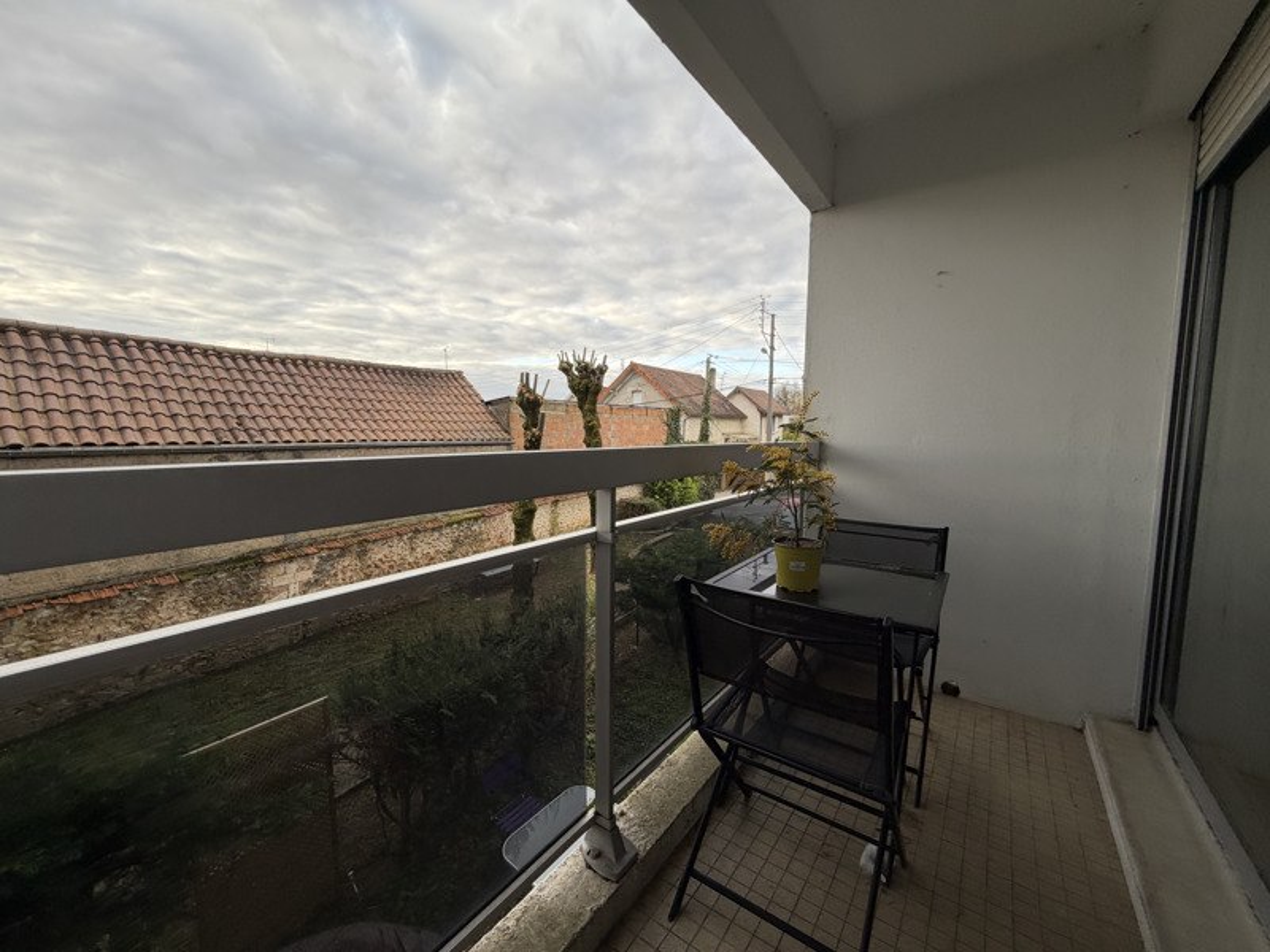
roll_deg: -0.4
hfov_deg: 102.1
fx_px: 514
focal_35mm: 14
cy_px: 476
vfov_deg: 85.7
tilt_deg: -5.2
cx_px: 635
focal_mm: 2.22
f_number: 2.2
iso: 40
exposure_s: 1/182
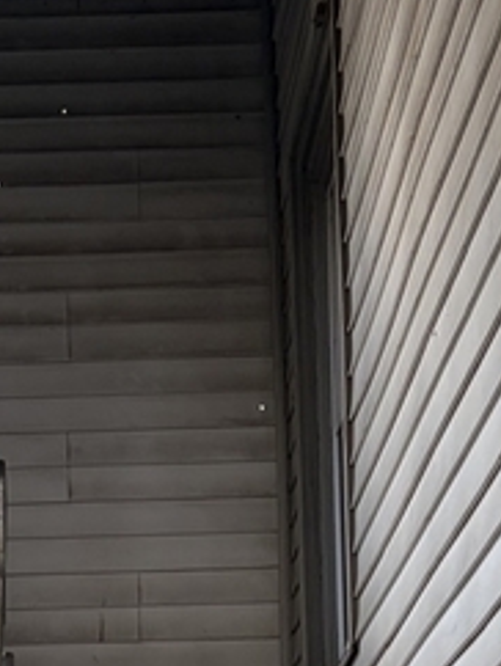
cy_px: 966
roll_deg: +3.0
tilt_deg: +6.6
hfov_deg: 12.7
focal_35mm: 116
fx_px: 2235
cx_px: 28
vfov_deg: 15.7
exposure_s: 1/215
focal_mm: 5.96
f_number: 1.6
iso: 80
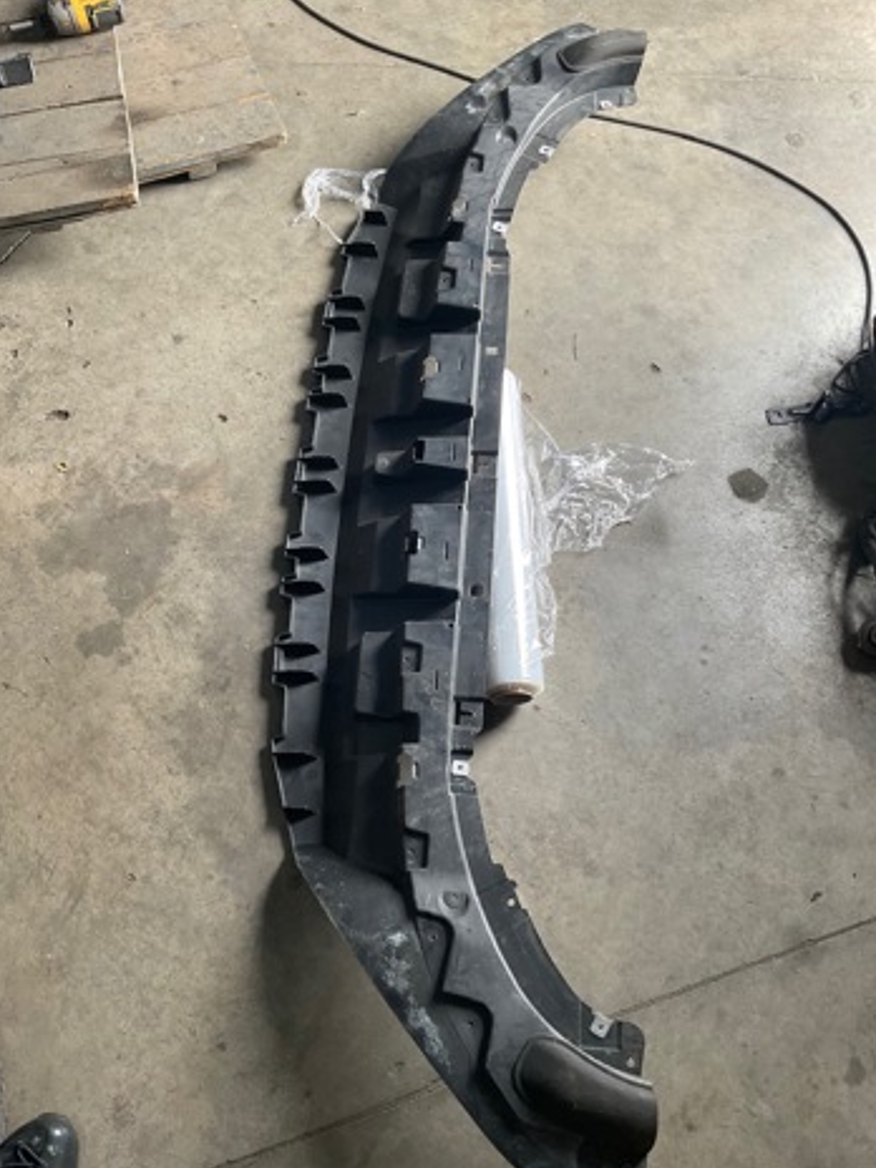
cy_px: 592
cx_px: 448
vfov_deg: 60.0
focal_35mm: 30
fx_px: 1012
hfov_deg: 46.8
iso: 50
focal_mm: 3
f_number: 1.8
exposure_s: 1/50
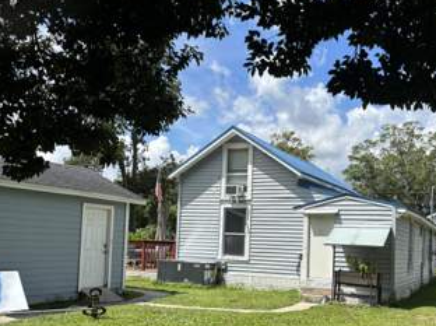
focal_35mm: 40
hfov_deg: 46.7
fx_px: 503
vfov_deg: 35.6
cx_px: 256
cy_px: 211
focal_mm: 5.96
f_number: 1.6
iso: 50
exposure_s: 1/3106
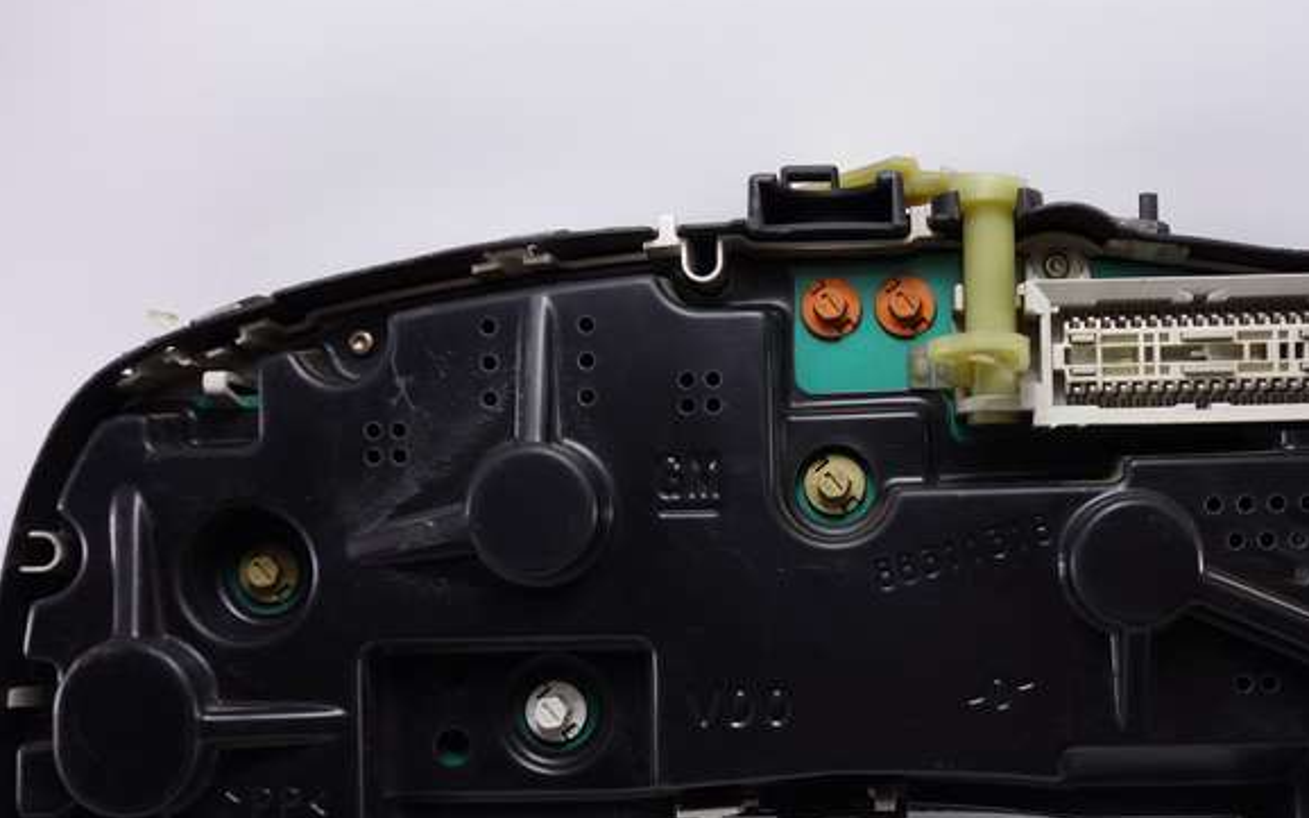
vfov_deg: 23.5
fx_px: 1962
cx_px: 854
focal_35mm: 55
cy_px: 536
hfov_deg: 36.6
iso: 125
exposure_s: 1/60
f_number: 2.8
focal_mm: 14.23
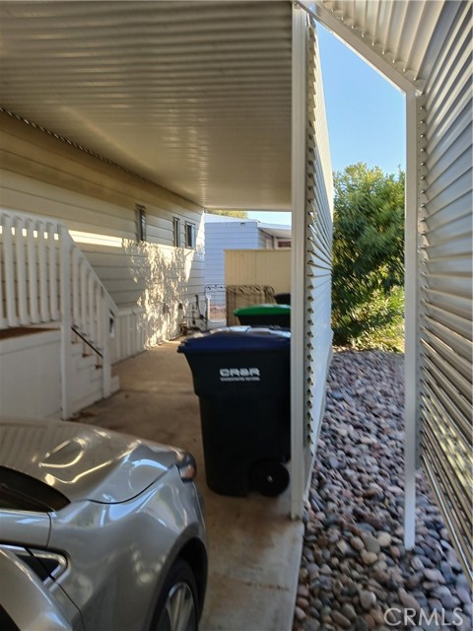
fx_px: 474
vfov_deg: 67.3
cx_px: 236
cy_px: 316
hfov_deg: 53.1
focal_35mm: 26
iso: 40
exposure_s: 1/120
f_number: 1.8
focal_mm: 3.98
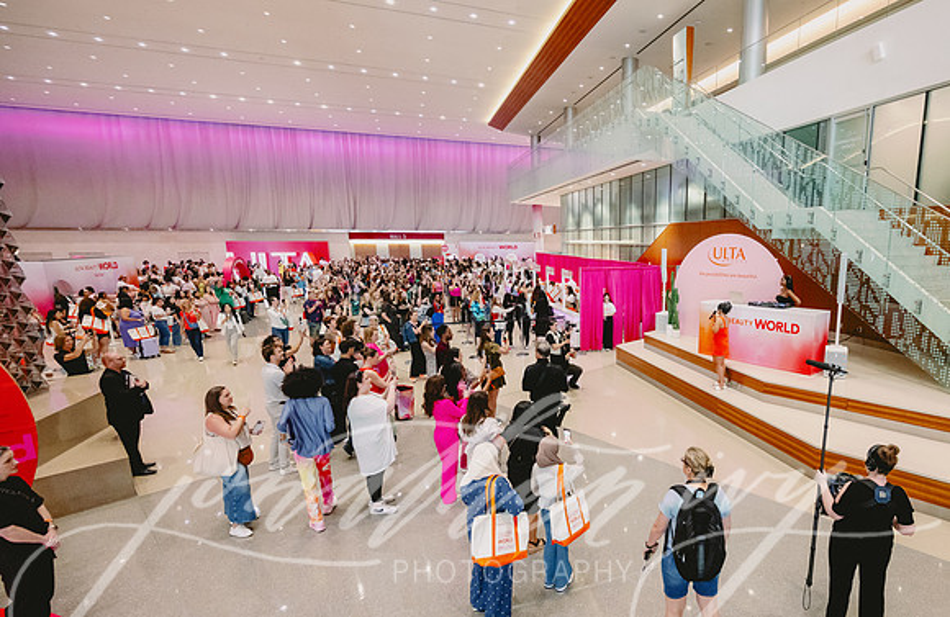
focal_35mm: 19
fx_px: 494
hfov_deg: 85.2
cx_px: 619
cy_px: 340
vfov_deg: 63.9
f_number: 5
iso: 4000
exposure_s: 1/160
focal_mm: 14
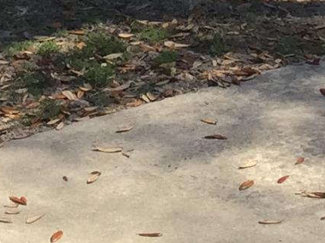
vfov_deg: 6.5
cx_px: 241
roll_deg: -1.3
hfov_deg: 9.8
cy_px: -543
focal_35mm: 202
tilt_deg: -0.5
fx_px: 1896
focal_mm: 4.15
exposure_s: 1/842
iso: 32
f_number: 2.2
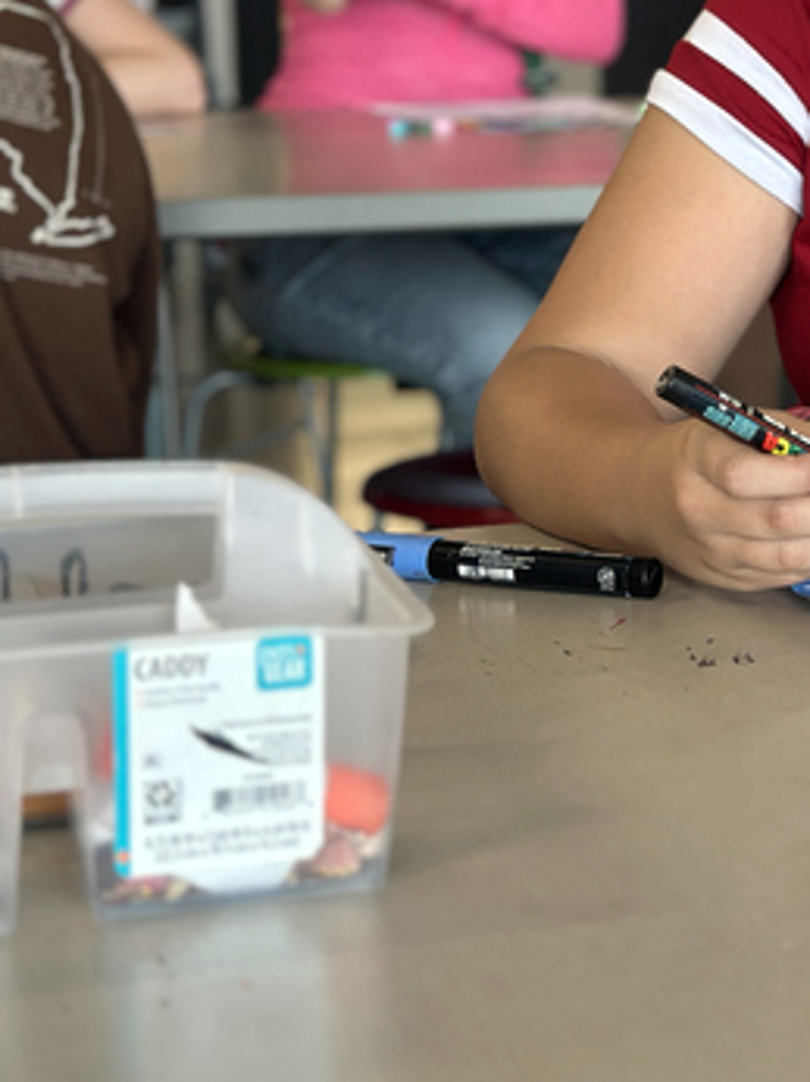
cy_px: 256
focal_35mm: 111
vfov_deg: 17.6
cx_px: 1063
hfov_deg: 12.9
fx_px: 3467
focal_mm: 6.86
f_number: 1.78
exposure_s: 1/60
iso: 100
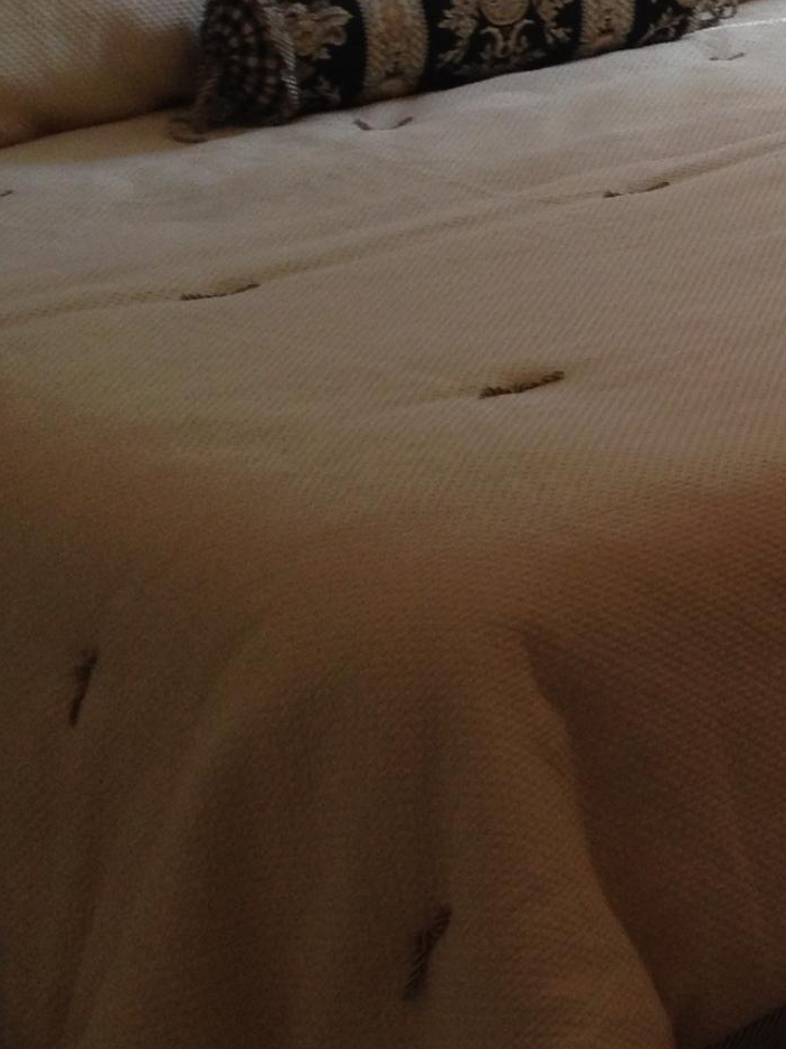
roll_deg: -0.2
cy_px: -96
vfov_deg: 17.0
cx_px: 1644
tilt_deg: -11.0
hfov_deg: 11.7
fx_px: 3392
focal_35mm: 112
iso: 80
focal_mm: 4.28
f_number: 2.4
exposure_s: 1/120
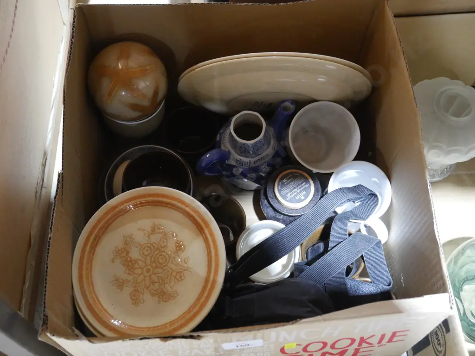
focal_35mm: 44
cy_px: 178
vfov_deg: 32.9
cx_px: 238
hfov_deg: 42.9
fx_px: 604
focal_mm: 22
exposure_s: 1/40
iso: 3200
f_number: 4.7
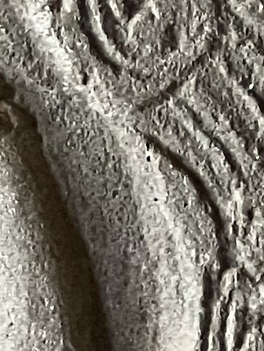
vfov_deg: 3.2
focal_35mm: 605
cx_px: -431
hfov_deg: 2.4
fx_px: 6149
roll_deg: +1.7
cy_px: 765
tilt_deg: -6.3
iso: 320
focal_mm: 9
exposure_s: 1/60
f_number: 2.8
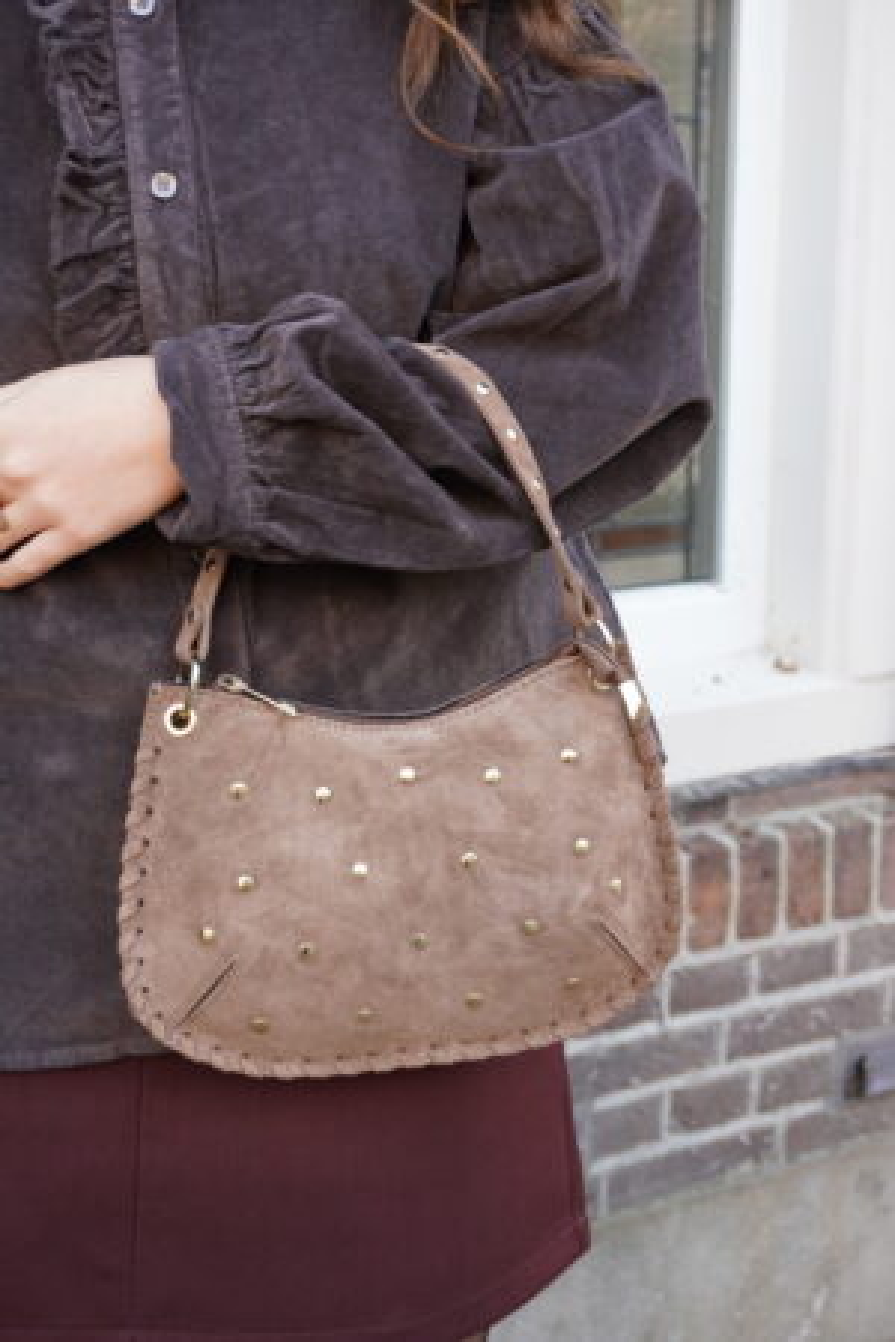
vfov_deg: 35.1
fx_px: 2125
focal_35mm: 57
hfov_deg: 23.8
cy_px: 671
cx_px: 448
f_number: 5.6
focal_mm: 38
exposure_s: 1/60
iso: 250
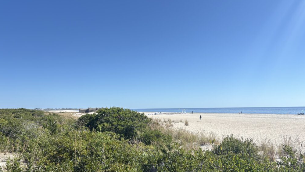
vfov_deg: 40.0
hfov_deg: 66.0
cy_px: 104
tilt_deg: +0.5
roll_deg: +1.0
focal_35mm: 29
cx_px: 149
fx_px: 235
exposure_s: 1/1263
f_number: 1.6
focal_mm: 5.96
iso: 64
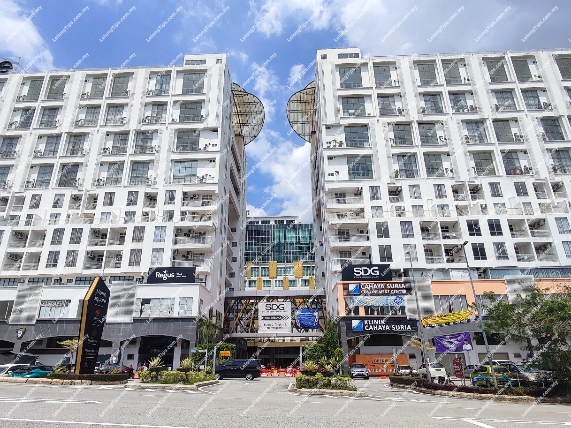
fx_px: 264
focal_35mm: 16
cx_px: 286
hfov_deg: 94.5
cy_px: 214
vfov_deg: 78.1
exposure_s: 1/1882
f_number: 2.2
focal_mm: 1.65
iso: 50
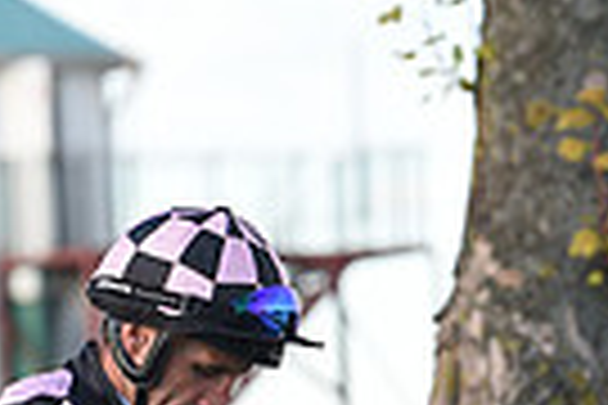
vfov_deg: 2.0
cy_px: 853
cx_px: 180
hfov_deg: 3.0
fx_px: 11568
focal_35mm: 685
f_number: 5
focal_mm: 160
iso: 1000
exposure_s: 1/800
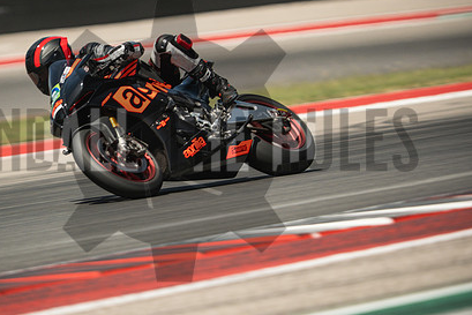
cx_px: 174
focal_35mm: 596
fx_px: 7817
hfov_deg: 3.5
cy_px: 141
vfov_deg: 2.3
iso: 500
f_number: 2.8
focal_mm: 280
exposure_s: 1/320
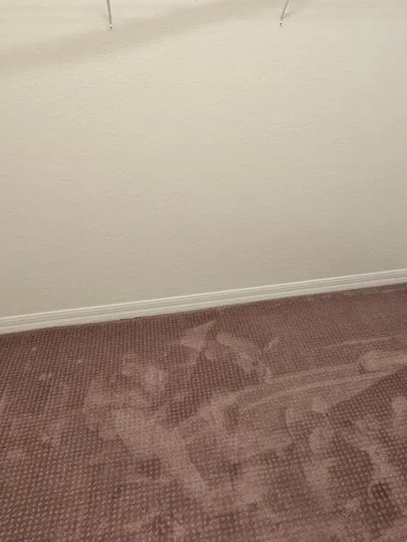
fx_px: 408
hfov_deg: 53.0
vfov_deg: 60.7
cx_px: 215
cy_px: 93
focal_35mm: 26
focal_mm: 2.2
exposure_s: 1/60
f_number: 2.2
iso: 250
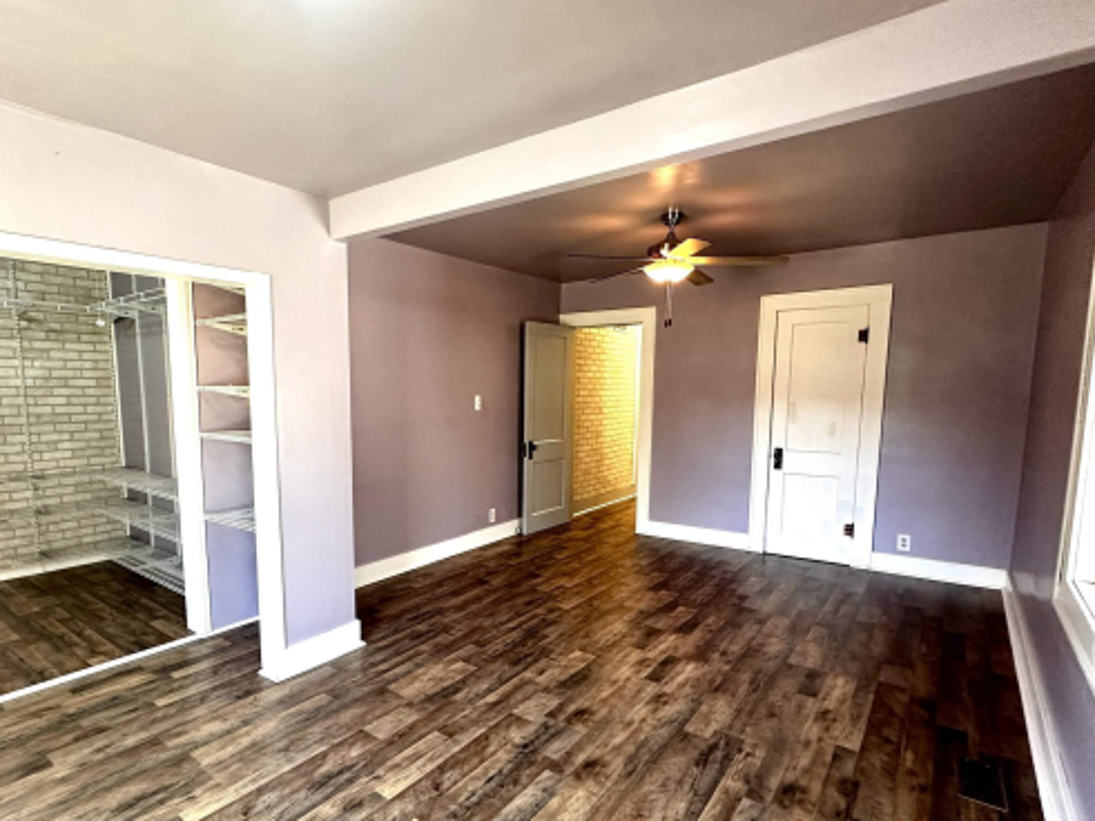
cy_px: 460
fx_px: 601
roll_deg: +0.1
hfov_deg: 84.2
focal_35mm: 19
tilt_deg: -6.9
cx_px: 476
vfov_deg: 68.4
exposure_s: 1/120
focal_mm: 2.22
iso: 250
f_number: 2.2
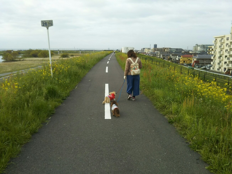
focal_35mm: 30
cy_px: 87
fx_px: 201
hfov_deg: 60.0
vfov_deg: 46.8
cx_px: 116
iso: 25
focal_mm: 4
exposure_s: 1/616
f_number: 2.2
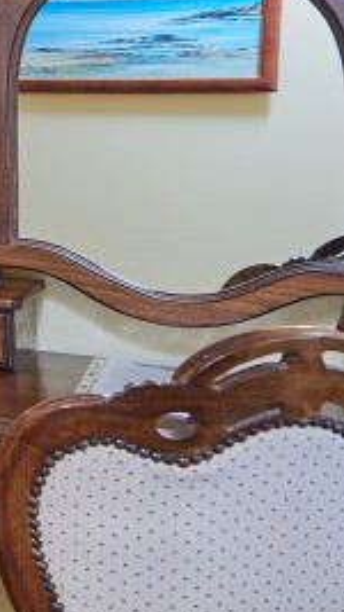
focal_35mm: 89
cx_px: -956
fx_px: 1445
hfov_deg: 8.5
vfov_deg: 23.6
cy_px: 142
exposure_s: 1/80
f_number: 5
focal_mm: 14
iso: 400
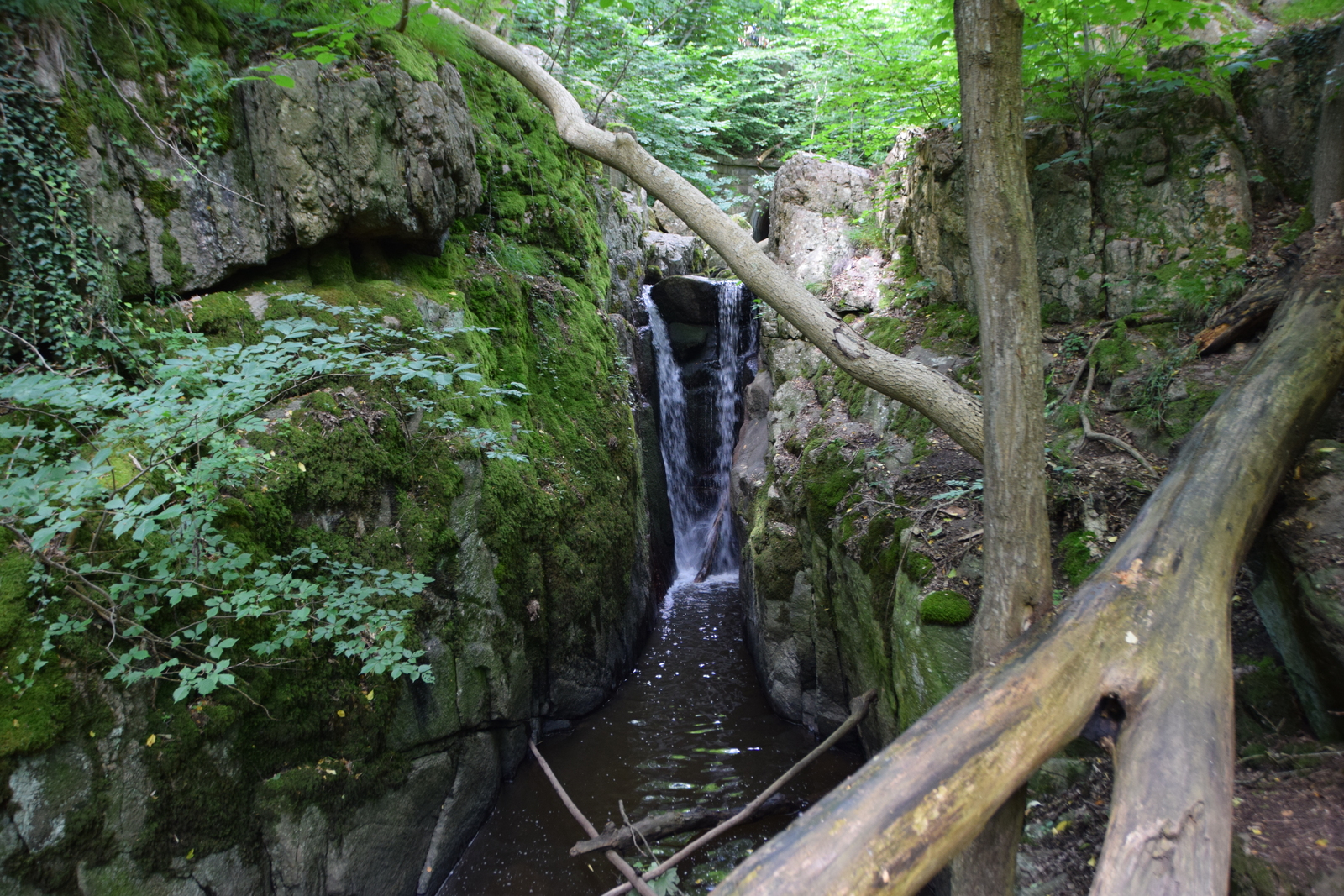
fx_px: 1008
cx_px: 672
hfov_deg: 67.4
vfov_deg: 47.9
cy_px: 448
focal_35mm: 27
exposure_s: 1/60
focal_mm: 18
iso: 800
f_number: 4
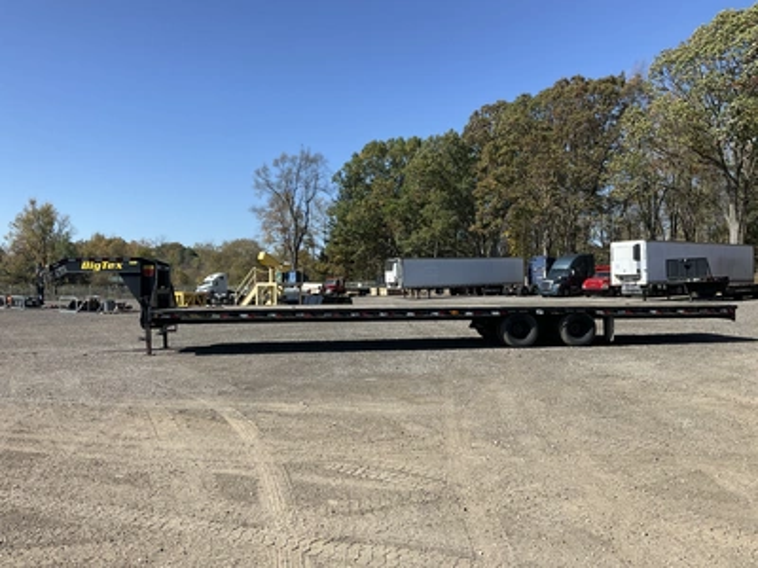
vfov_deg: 48.2
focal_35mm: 29
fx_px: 635
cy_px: 284
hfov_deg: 61.7
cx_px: 379
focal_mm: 3
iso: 25
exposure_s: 1/1534
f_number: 1.8
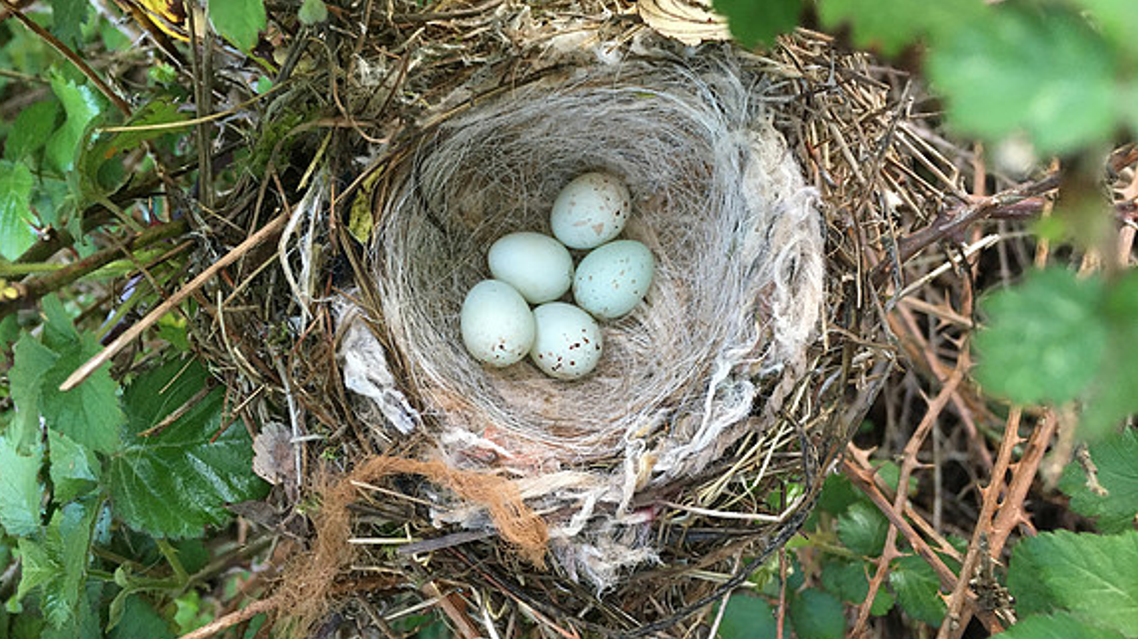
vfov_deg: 36.7
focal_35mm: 32
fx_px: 965
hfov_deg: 61.0
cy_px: 320
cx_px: 564
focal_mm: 4.15
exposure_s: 1/20
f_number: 2.2
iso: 200
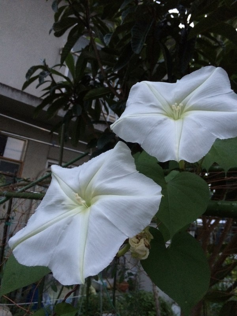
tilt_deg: +13.6
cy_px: 158
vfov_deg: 61.7
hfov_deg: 48.2
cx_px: 118
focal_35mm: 29
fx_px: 265
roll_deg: -9.4
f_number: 2.2
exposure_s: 1/15
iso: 320
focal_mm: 4.15
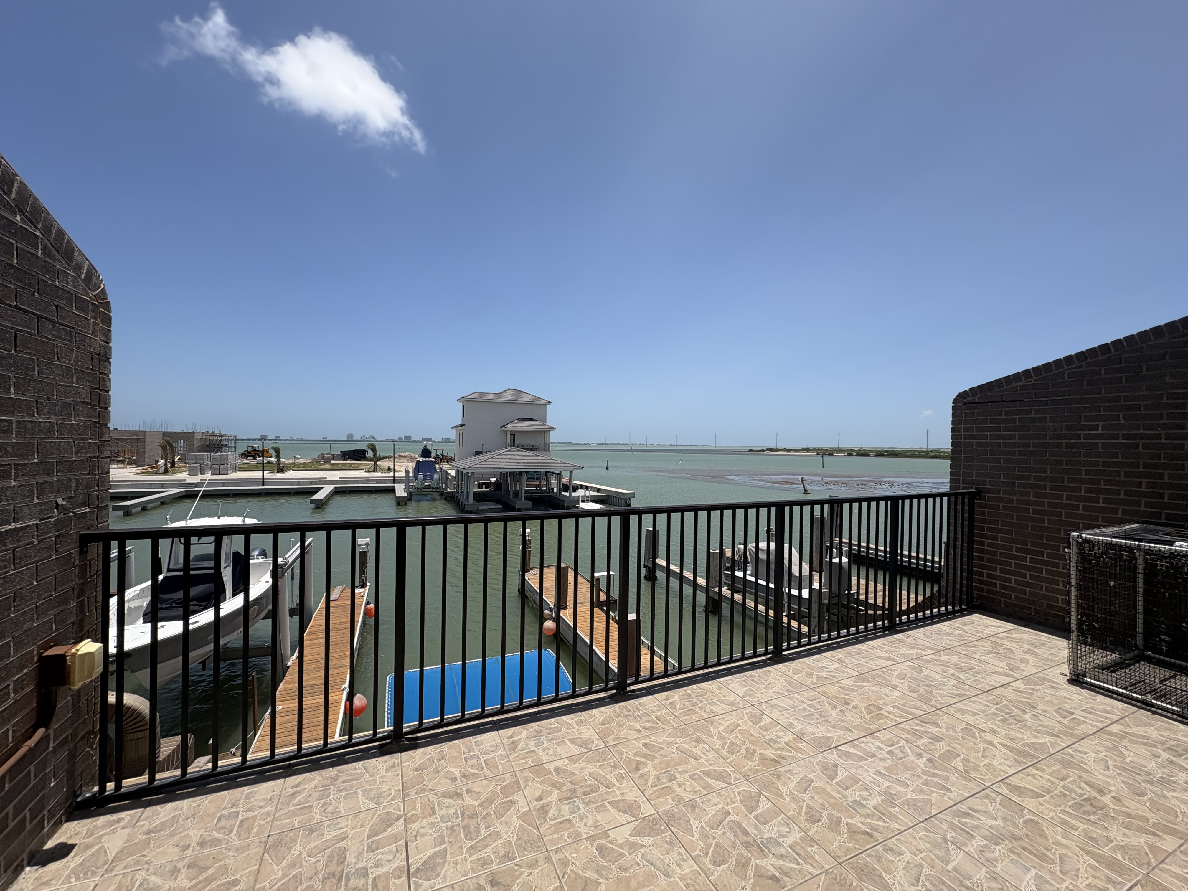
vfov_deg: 85.7
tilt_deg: +0.3
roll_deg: -0.4
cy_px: 446
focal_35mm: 14
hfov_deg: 102.1
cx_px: 594
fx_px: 480
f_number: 2.2
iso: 50
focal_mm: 2.22
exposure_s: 1/2874
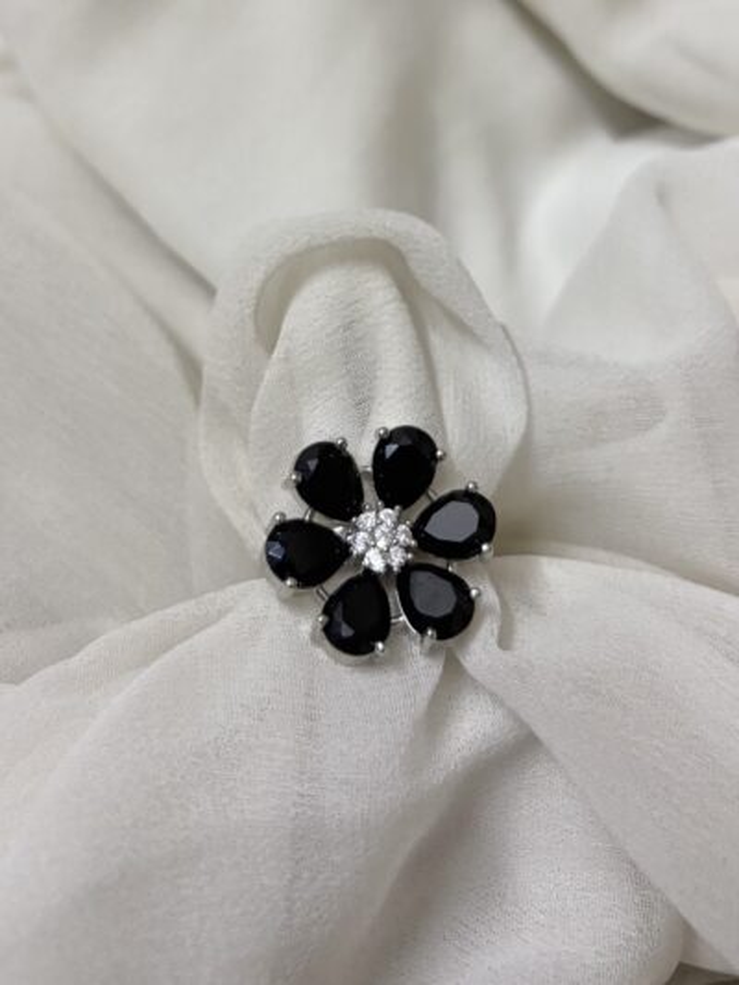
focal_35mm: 26
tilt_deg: -52.2
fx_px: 740
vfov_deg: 67.3
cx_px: 370
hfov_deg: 53.1
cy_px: 492
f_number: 1.6
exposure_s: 1/50
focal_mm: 5.96
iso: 500
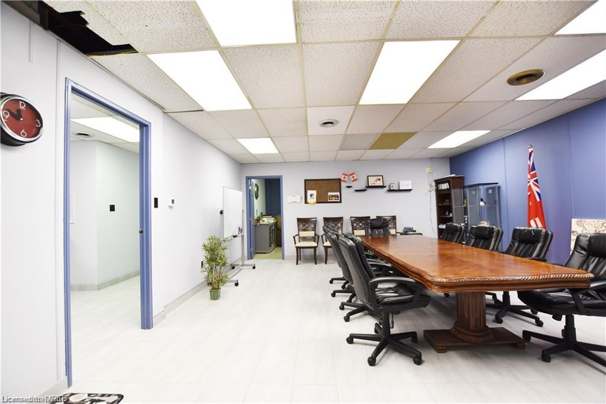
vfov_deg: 77.3
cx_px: 303
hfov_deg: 100.4
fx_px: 252
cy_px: 202
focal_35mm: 15
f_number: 4.5
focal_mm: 10
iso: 400
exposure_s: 1/80
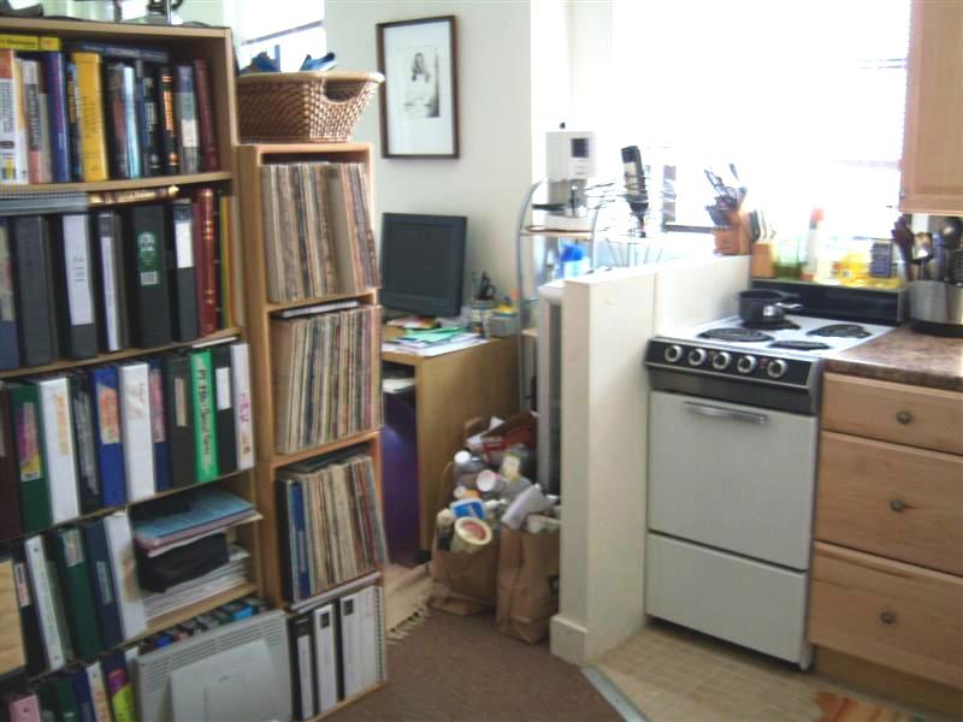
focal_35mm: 36
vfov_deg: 39.7
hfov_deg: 51.4
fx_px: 1002
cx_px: 482
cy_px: 361
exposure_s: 1/10
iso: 160
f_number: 2.8
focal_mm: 7.5
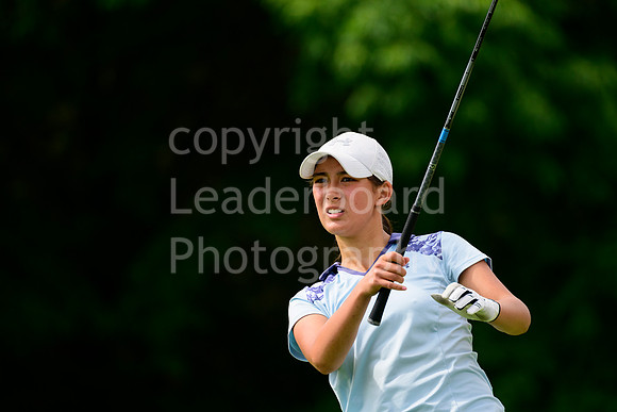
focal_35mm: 400
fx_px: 6857
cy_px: 206
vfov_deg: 3.4
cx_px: 308
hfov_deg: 5.2
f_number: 6.3
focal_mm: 400
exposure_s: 1/2000
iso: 800
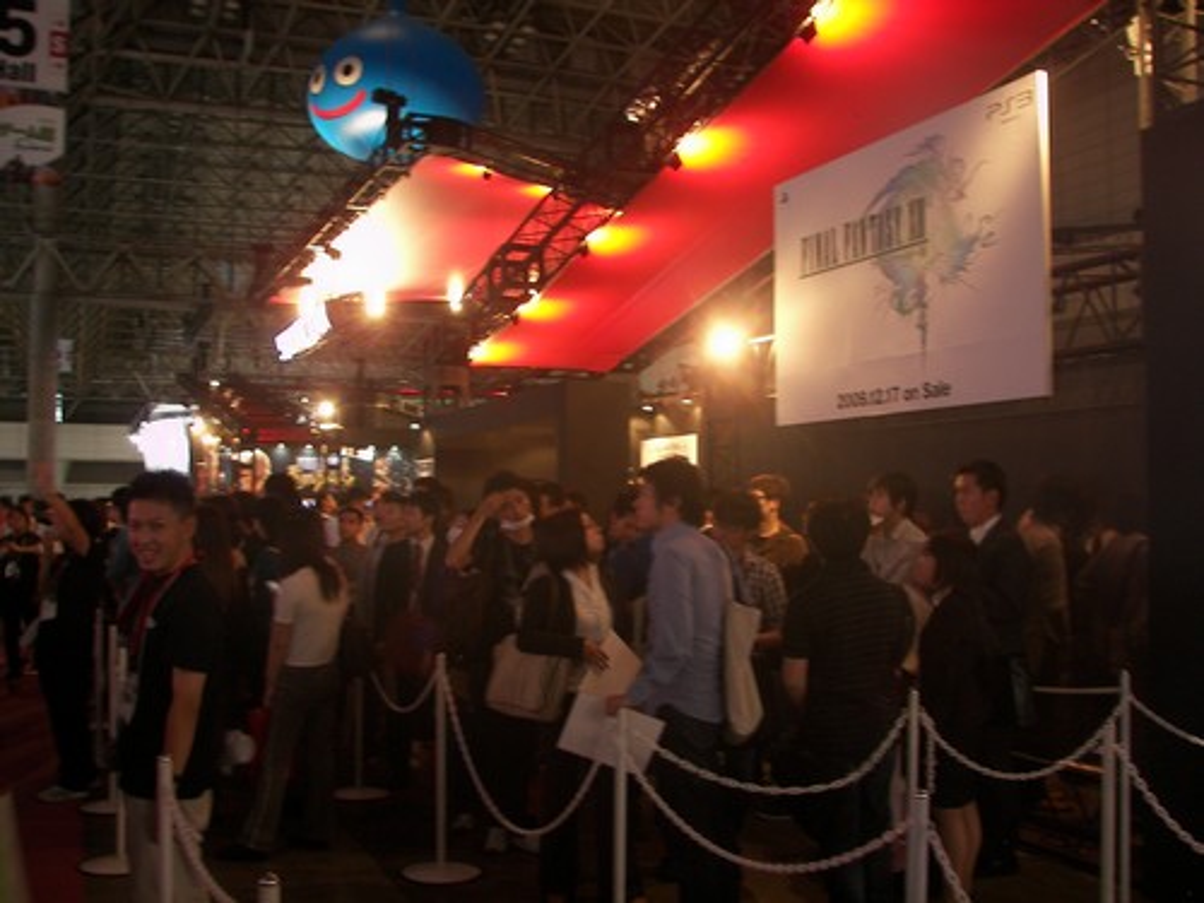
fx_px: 1252
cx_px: 602
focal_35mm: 36
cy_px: 452
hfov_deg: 51.4
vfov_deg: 39.7
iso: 50
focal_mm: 6
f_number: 2.8
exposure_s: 1/4
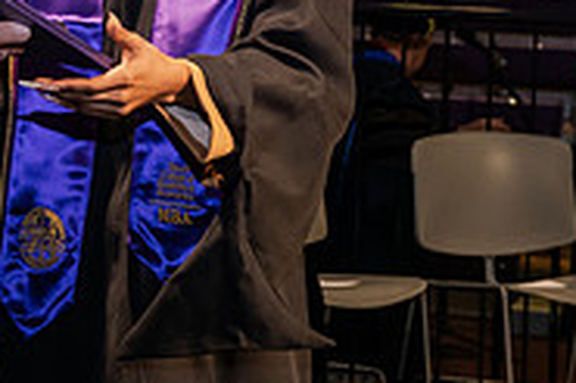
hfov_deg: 11.1
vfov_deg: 7.5
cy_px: -39
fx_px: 2909
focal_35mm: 182
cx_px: -156
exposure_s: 1/200
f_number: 6.3
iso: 1600
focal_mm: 58
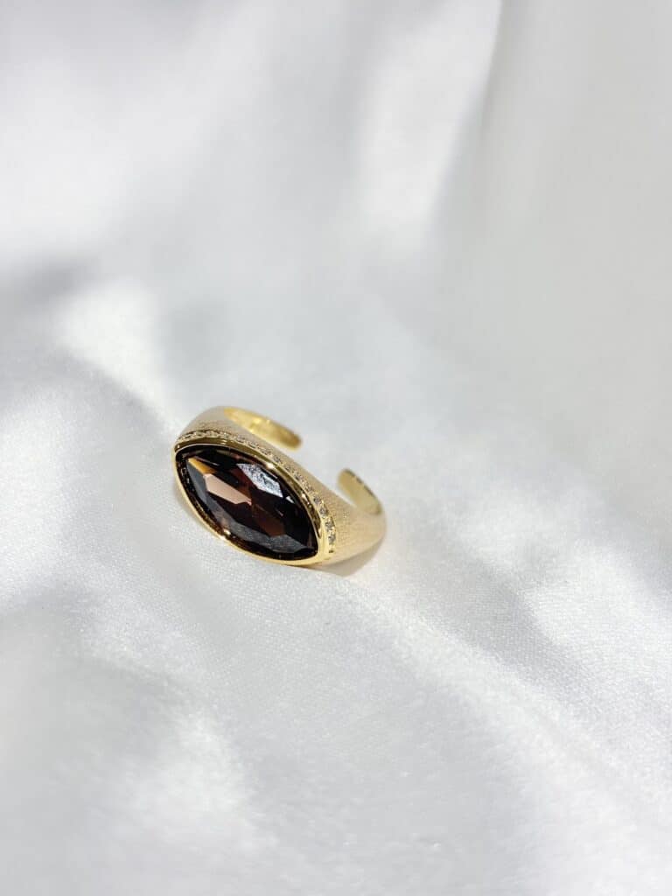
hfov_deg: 28.0
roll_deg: +8.9
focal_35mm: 52
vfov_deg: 36.8
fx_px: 1346
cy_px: 448
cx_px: 336
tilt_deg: -23.9
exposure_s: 1/343
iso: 32
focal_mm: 5.96
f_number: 1.6
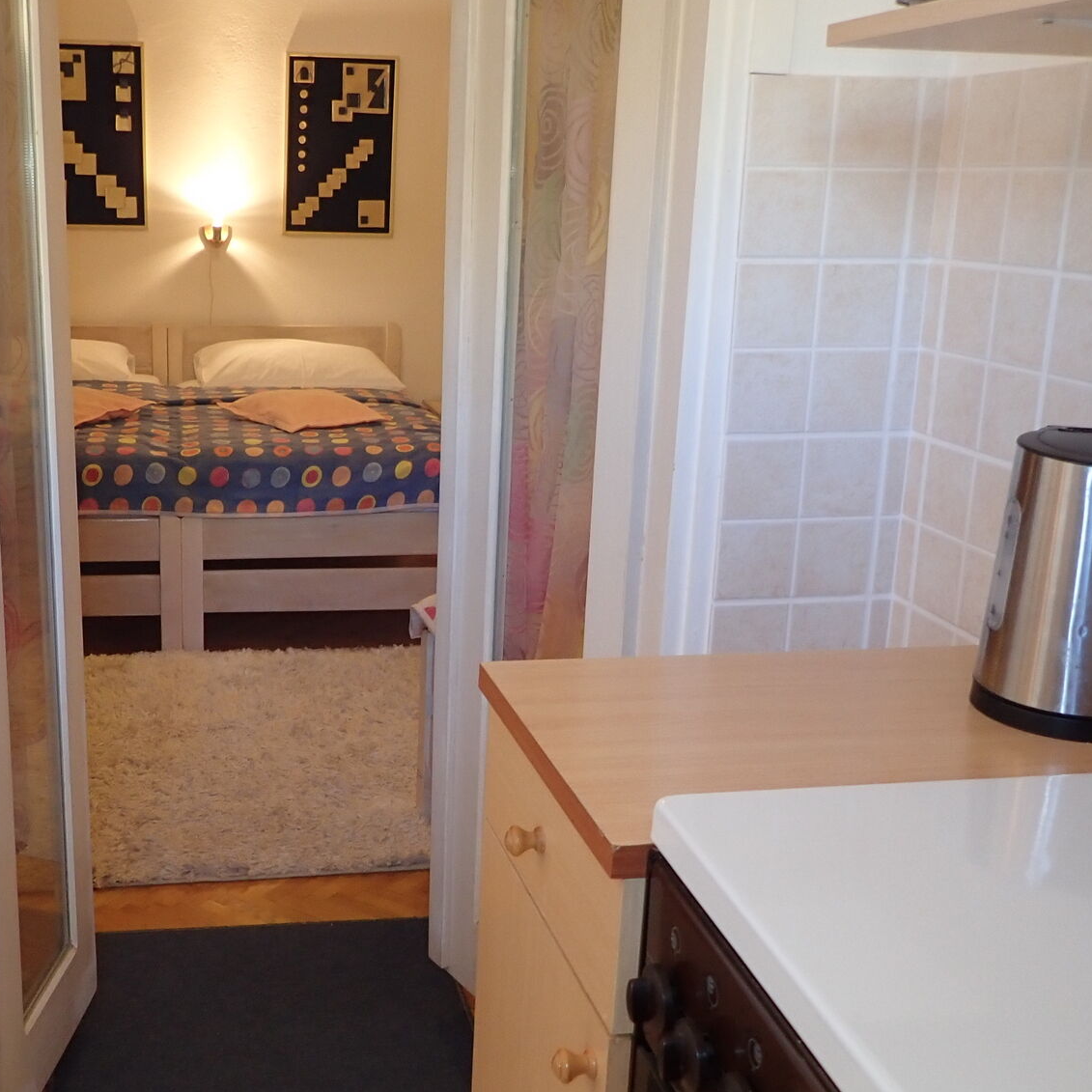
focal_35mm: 40
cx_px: 378
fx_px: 1428
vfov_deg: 41.8
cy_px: 583
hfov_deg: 41.4
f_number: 2
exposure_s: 1/30
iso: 200
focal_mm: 4.5
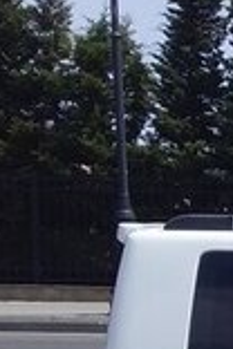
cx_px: 686
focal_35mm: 136
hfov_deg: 8.5
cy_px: 399
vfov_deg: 14.7
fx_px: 1320
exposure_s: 1/1648
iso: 40
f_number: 2.2
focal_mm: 3.3
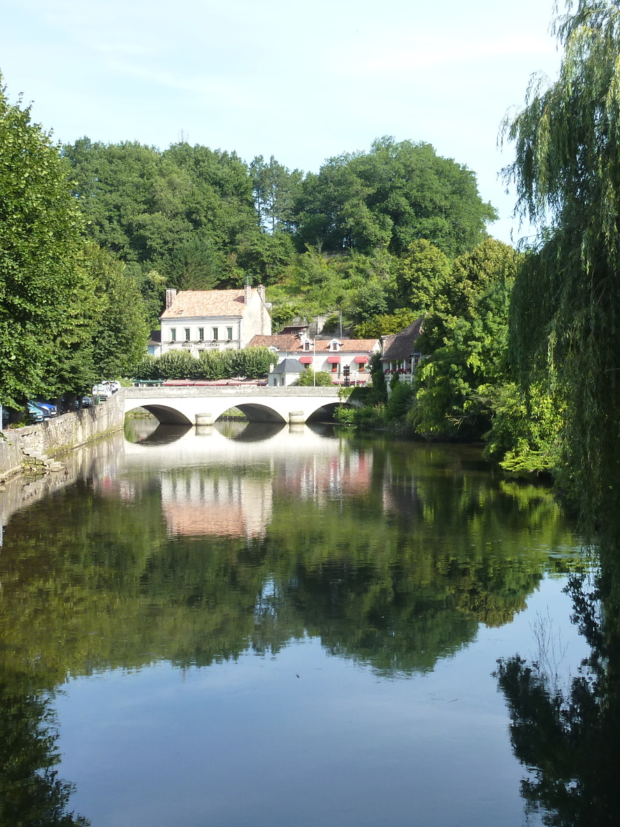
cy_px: 409
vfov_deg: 38.2
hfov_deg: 29.1
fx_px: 1194
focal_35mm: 50
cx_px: 337
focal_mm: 6.1
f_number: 4
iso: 125
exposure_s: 1/250
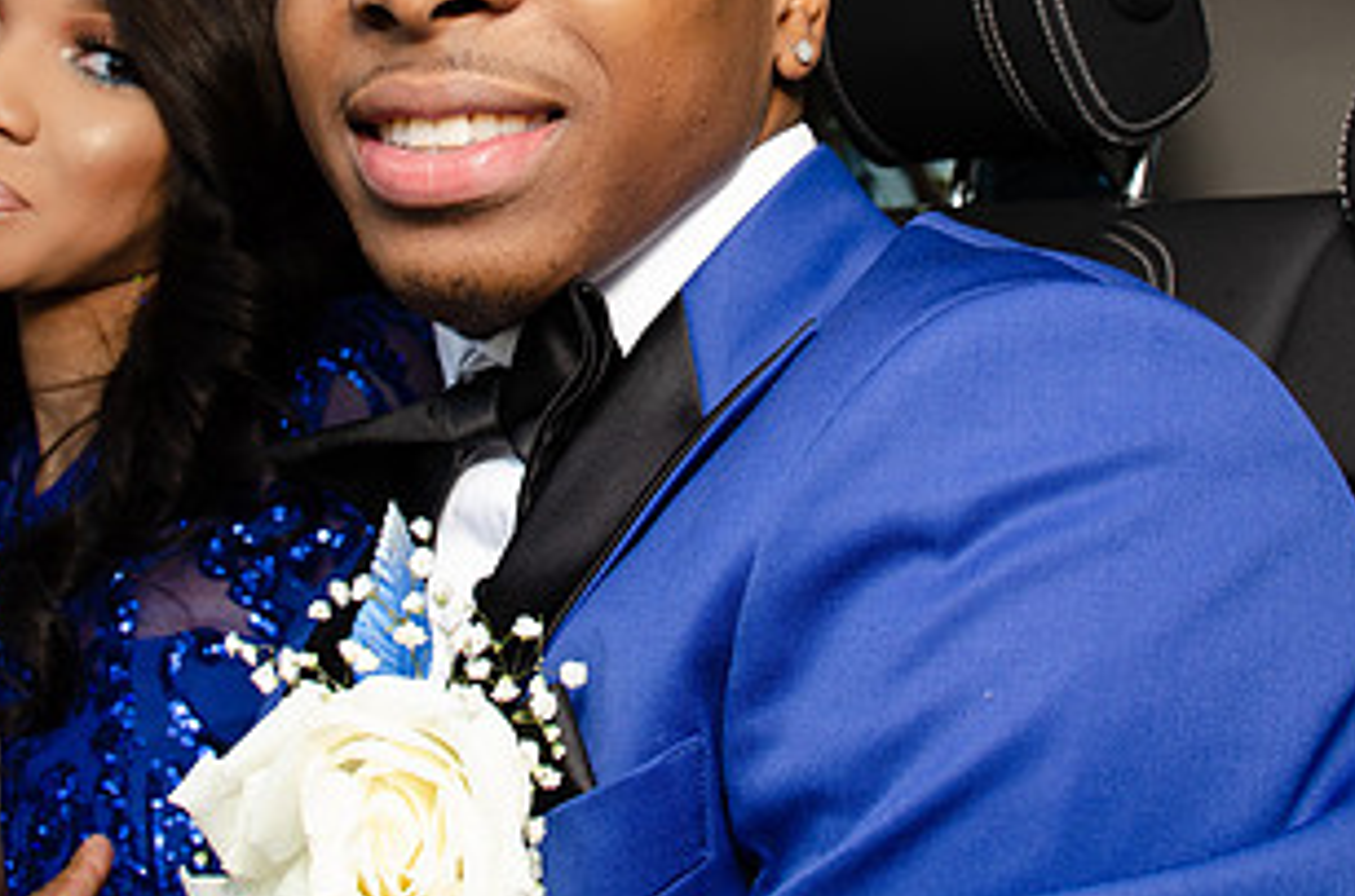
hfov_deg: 39.0
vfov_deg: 25.4
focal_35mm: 51
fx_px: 1915
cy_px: 57
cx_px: 684
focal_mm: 18
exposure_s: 1/60
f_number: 5.6
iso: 400
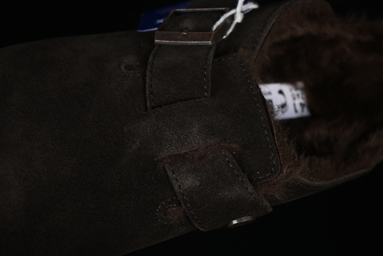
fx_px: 798
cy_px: 128
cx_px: 192
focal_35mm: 75
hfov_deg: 27.0
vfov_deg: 18.2
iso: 160
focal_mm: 50
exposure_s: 1/50
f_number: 6.3
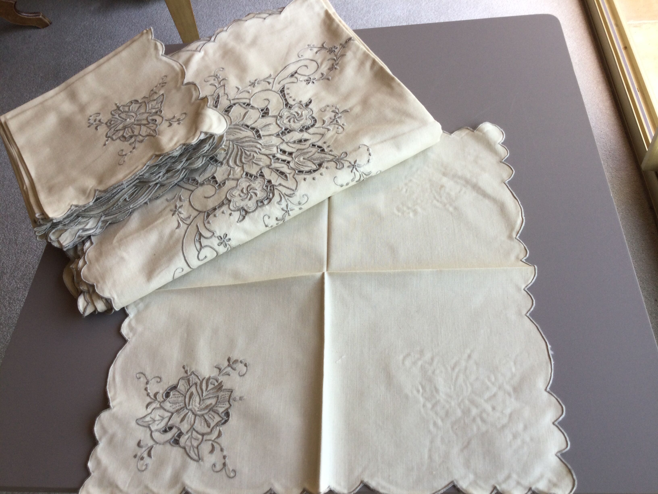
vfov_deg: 45.4
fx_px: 589
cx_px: 329
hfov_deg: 58.4
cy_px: 247
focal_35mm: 31
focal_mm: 3.3
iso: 25
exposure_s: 1/50
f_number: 2.4
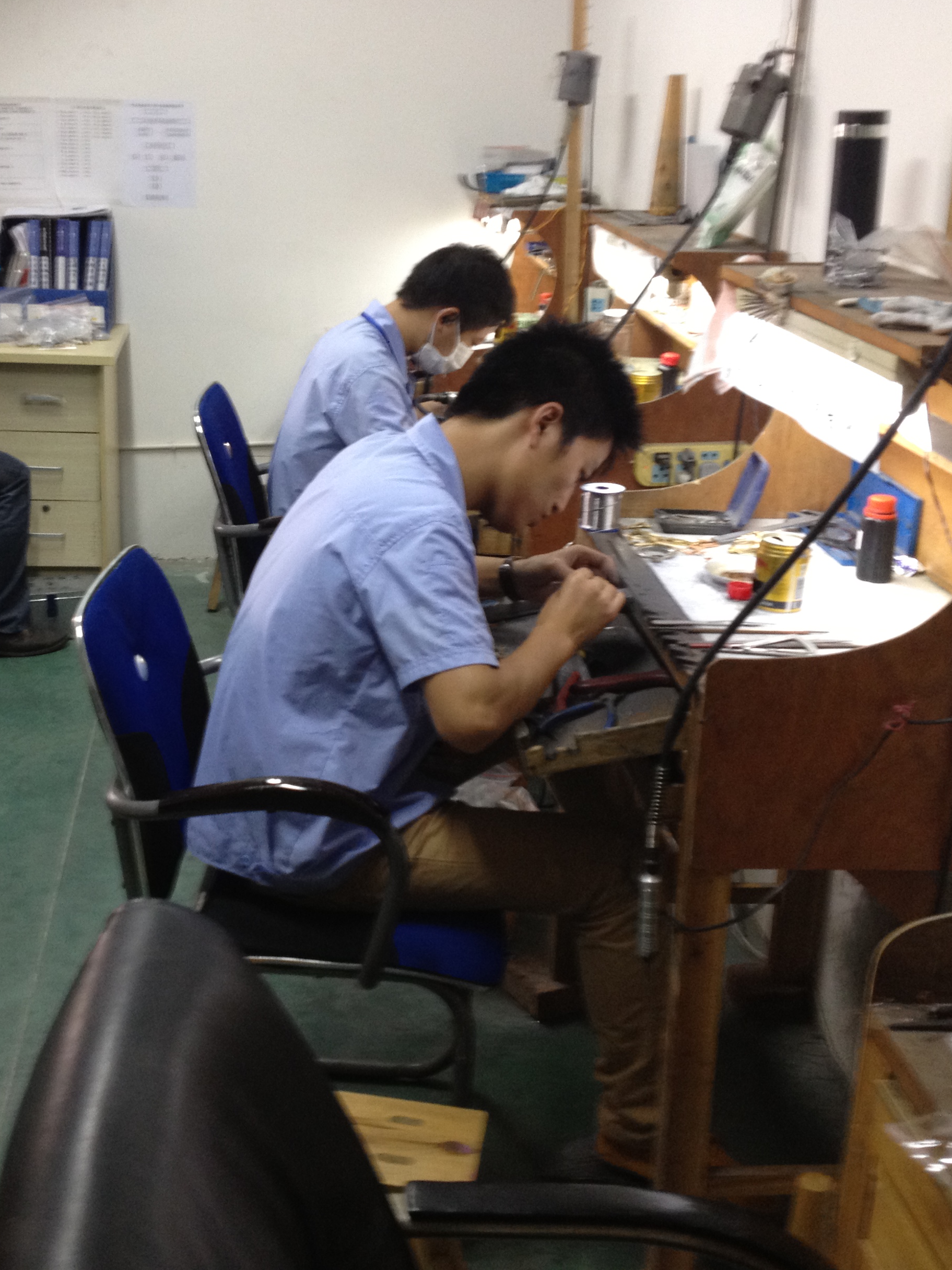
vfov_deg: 40.4
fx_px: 1724
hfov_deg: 30.5
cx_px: 277
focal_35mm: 47
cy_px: 632
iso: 125
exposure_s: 1/20
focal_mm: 4.28
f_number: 2.4
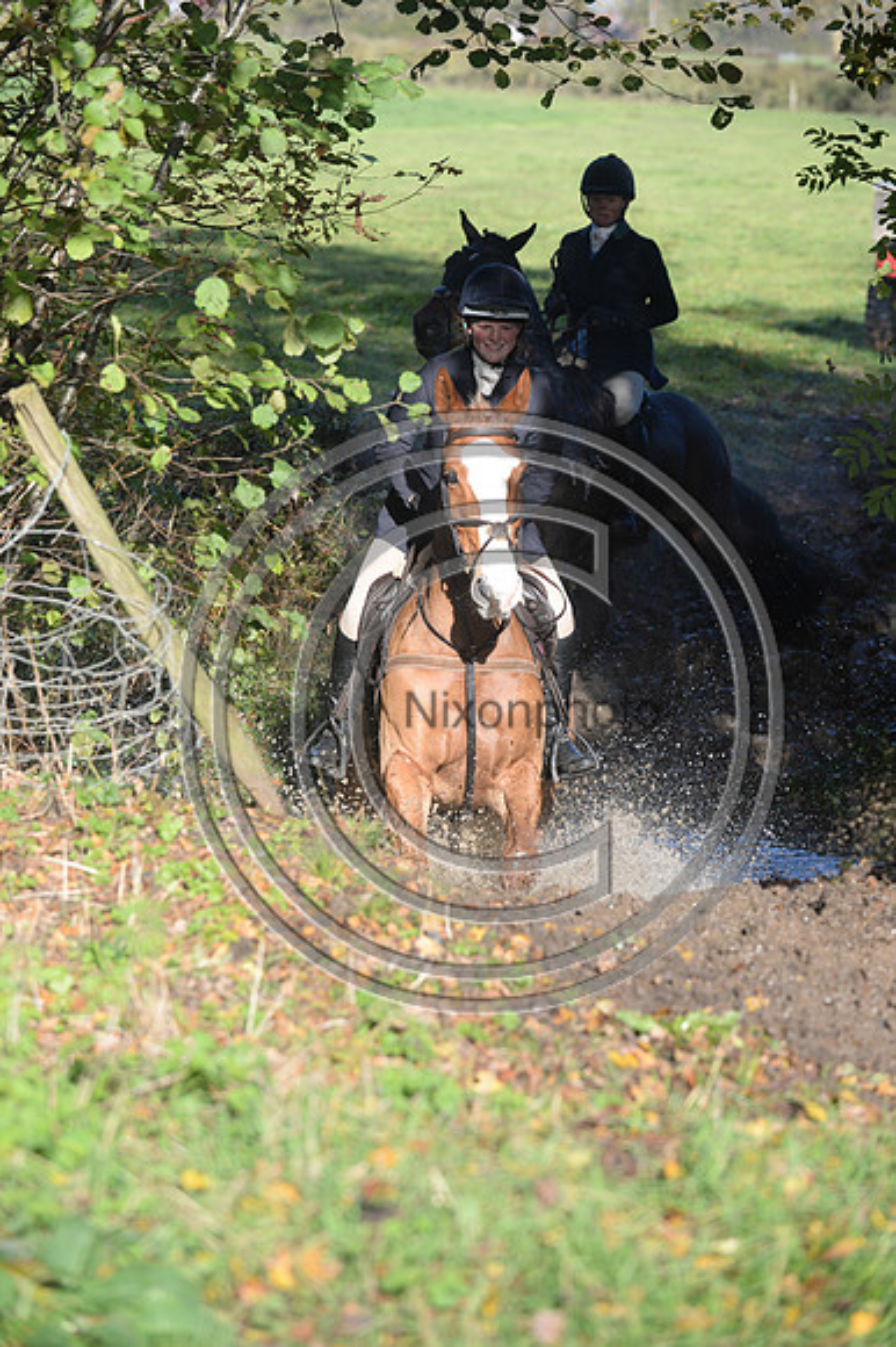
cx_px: 448
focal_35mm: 125
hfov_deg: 11.0
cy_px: 674
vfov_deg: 16.4
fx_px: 4672
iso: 1000
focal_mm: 125
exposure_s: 1/2500
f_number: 4
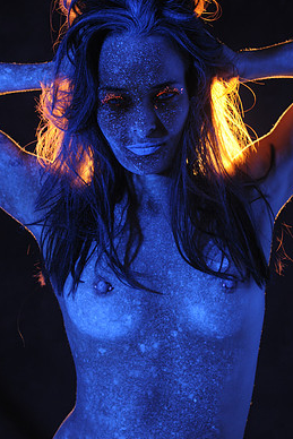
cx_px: 162
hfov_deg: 10.8
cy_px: 206
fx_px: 1549
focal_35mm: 127
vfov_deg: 16.1
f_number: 5.6
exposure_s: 1/90
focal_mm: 85
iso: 800
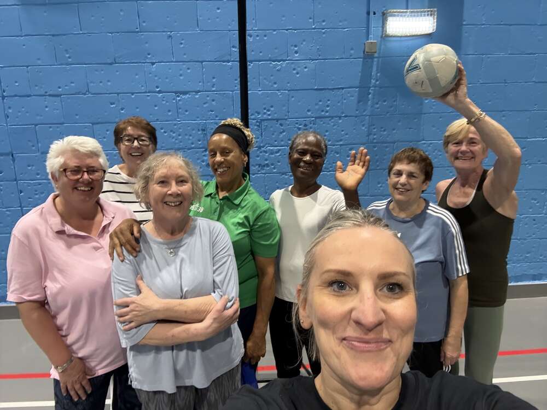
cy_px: 205
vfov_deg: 58.9
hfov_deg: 73.9
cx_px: 274
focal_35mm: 23
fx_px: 363
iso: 250
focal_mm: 2.69
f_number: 1.9
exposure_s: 1/33
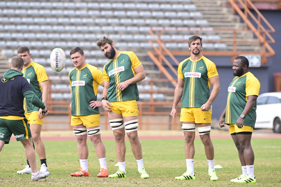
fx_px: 3443
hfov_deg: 4.7
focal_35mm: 441
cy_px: 101
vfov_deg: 3.1
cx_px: 129
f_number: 6.3
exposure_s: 1/800
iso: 500
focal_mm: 400
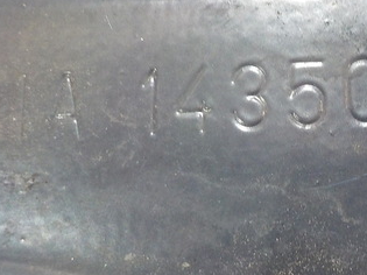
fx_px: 646
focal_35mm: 61
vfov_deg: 24.0
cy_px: 136
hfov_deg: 30.6
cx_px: 313
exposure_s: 1/20
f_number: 3.3
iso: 400
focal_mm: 4.1
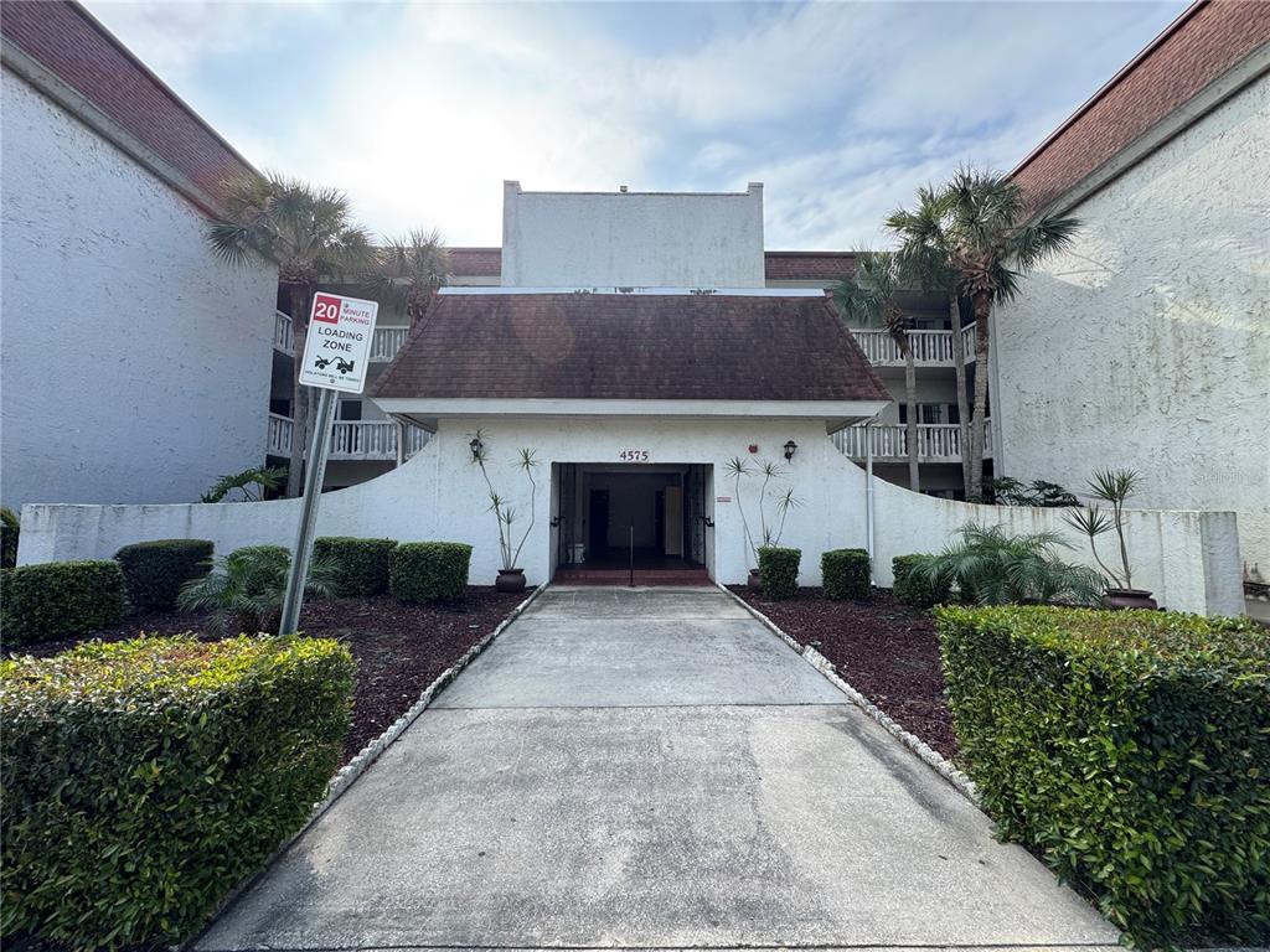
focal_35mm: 14
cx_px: 635
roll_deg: -0.3
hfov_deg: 102.1
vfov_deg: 85.7
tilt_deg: +5.1
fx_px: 514
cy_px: 476
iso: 40
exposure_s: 1/707
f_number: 2.2
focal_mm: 2.22
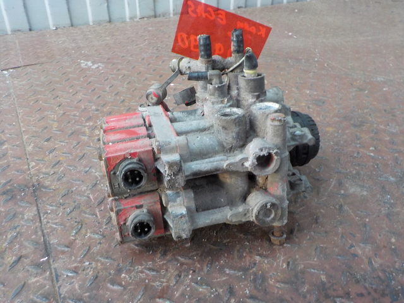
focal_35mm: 30
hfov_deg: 60.0
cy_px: 152
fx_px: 350
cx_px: 202
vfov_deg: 46.8
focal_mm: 4.1
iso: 360
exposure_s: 1/30
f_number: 3.3
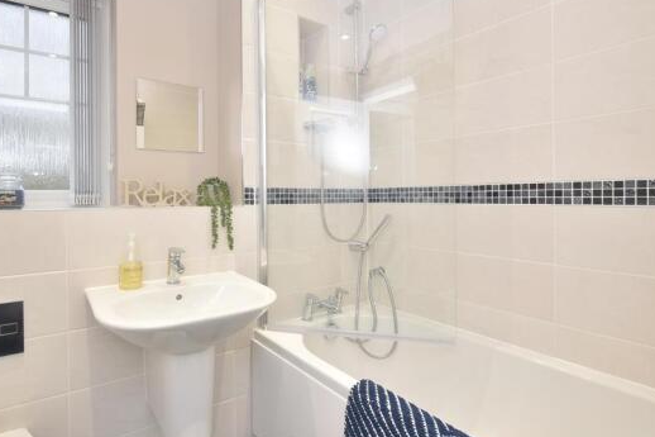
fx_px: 346
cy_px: 198
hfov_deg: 86.3
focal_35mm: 19
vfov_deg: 64.4
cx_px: 277
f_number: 8
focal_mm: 10
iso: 500
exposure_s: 1/25
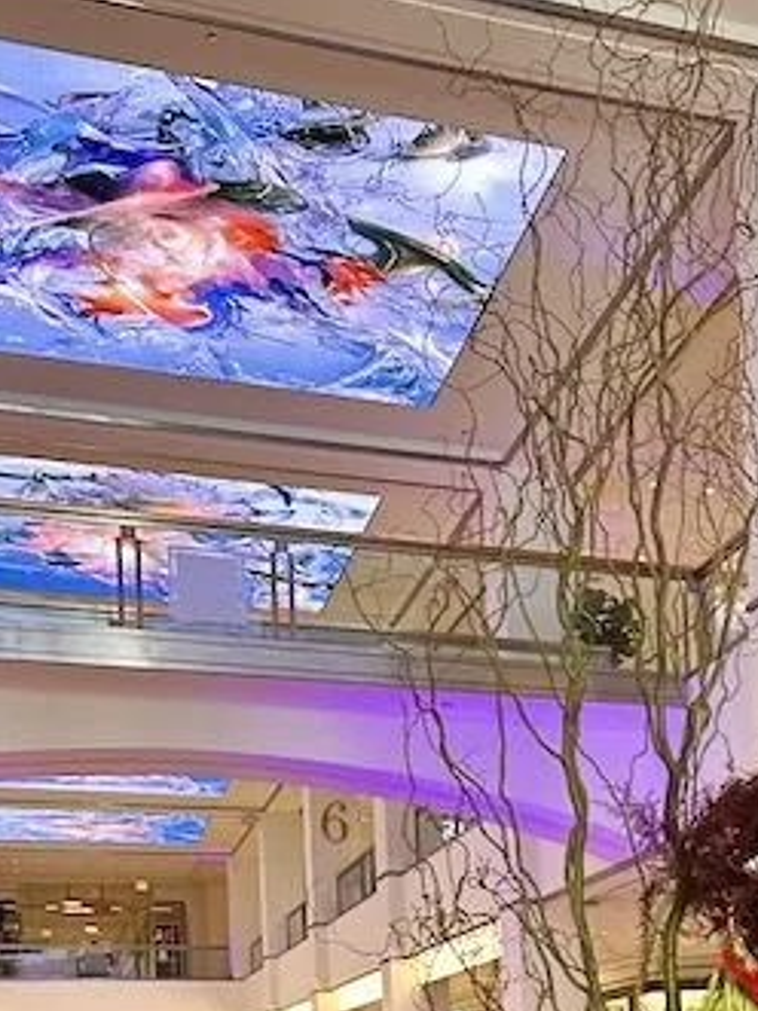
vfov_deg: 29.8
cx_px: 816
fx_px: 1694
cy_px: 1121
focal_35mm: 58
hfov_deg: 23.8
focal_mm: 6.86
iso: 200
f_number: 1.78
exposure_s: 1/63
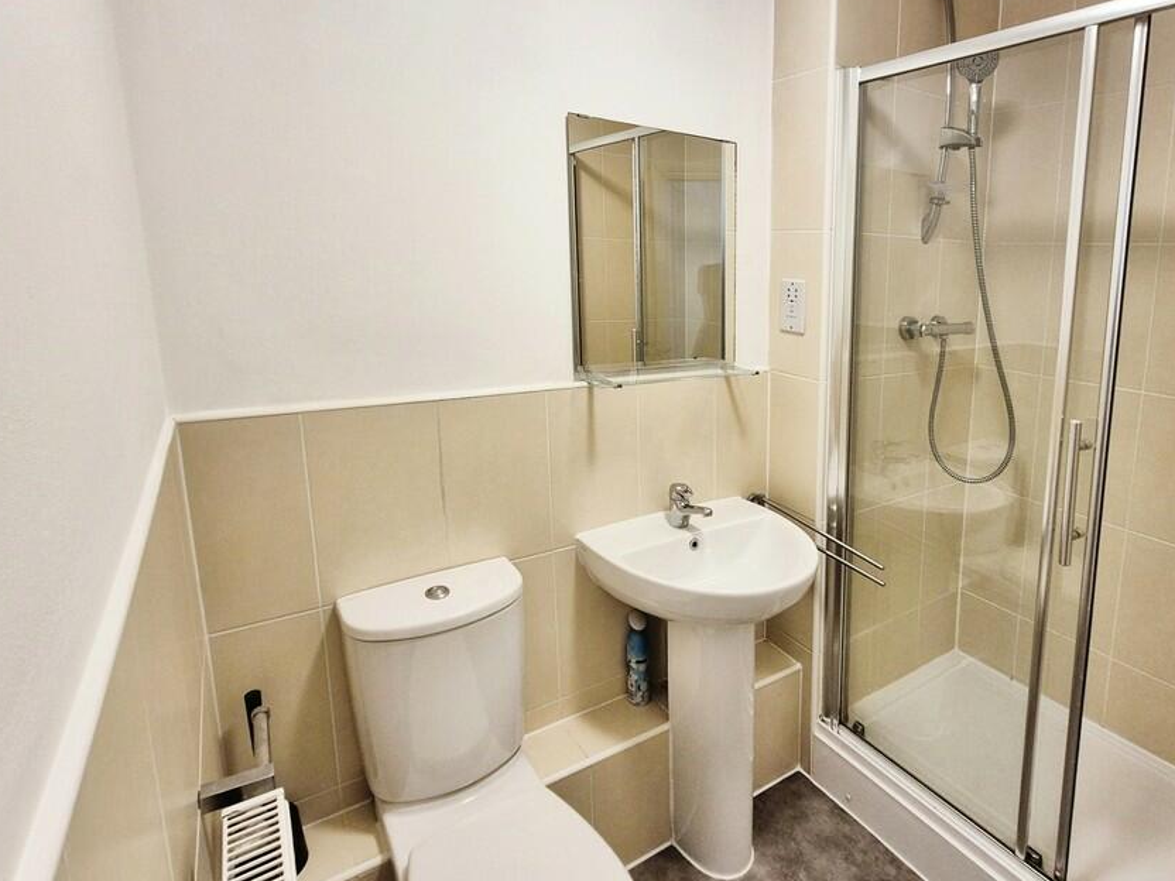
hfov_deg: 94.4
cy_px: 474
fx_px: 543
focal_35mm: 16
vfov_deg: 78.0
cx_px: 613
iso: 160
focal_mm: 2.2
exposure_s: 1/50
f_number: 2.2
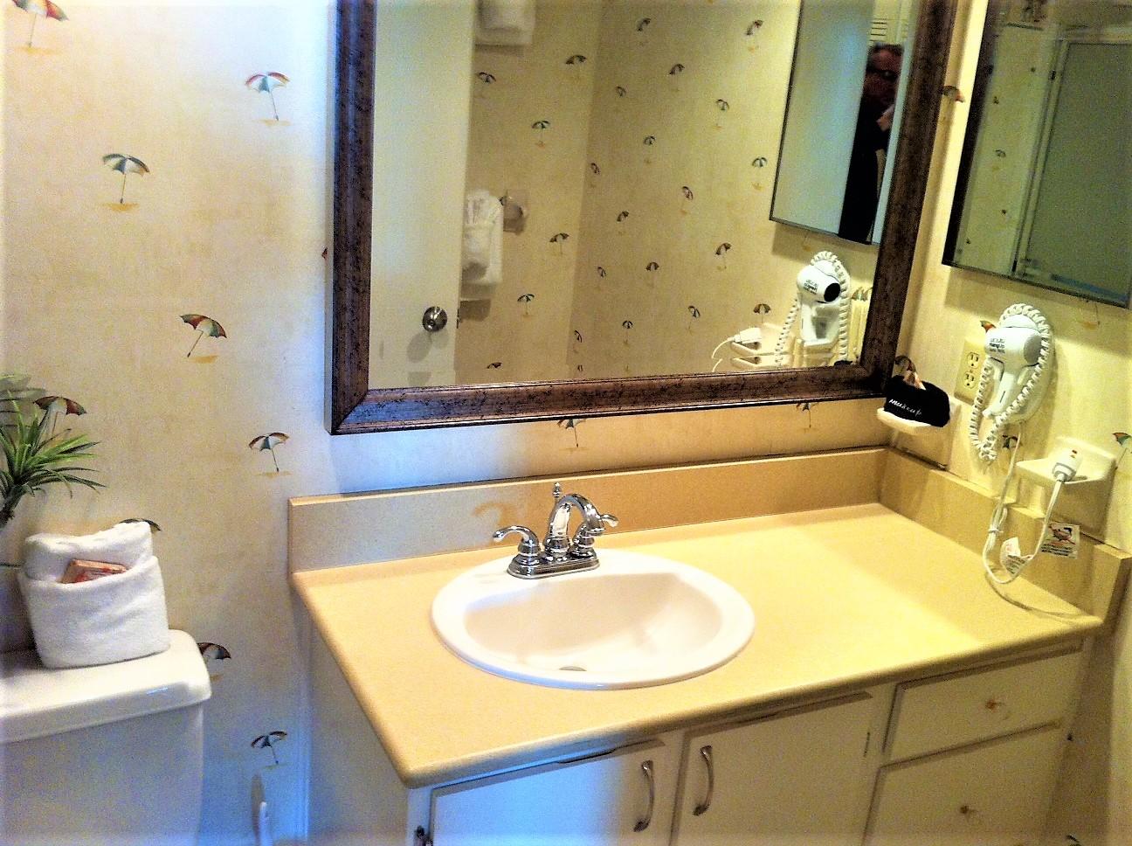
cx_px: 566
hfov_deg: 52.7
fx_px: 1143
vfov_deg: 40.6
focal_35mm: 35
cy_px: 423
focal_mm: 3.85
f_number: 2.8
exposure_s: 1/17
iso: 125
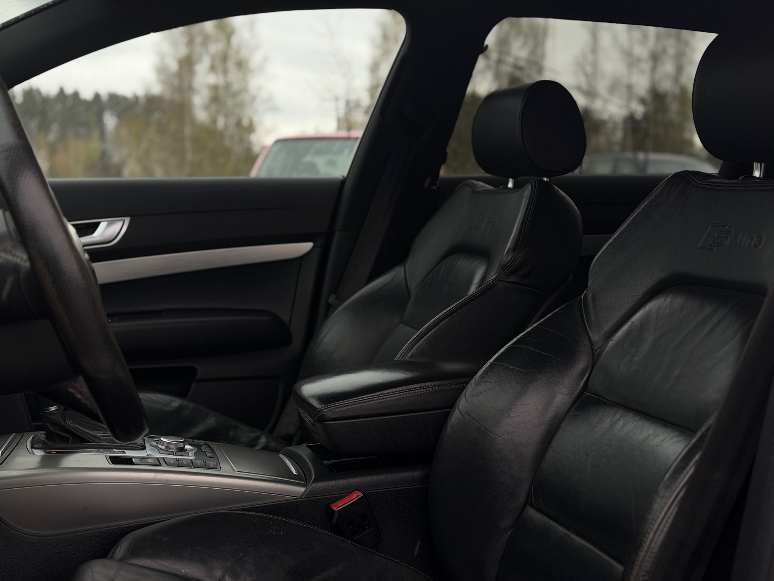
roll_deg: -2.6
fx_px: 1073
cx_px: 387
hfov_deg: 39.7
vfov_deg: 30.3
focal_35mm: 48
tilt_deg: -4.9
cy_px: 290
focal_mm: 6.76
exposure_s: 1/185
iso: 80
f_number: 1.78
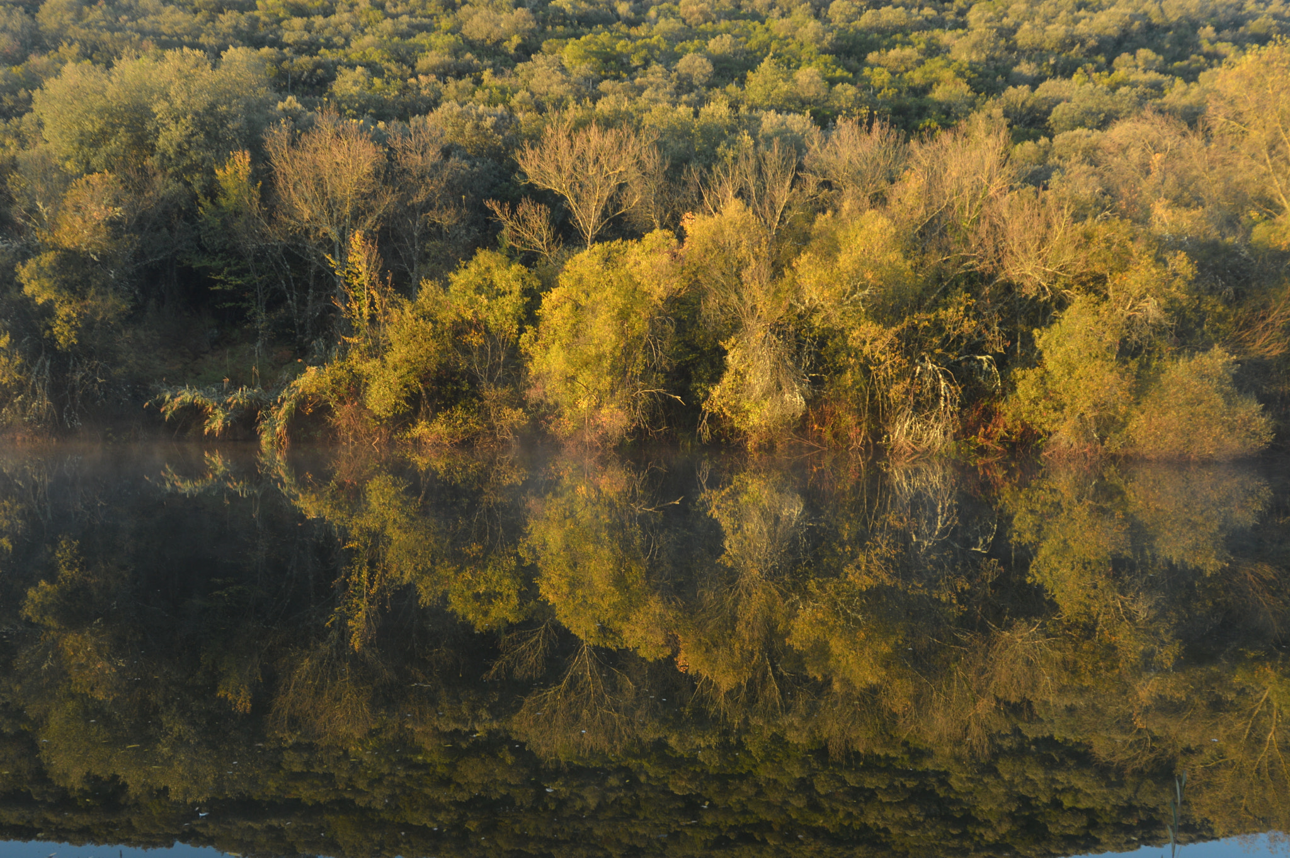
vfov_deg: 36.8
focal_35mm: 36
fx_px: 1289
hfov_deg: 53.2
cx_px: 645
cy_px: 429
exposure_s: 1/80
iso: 200
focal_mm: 24
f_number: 5.6
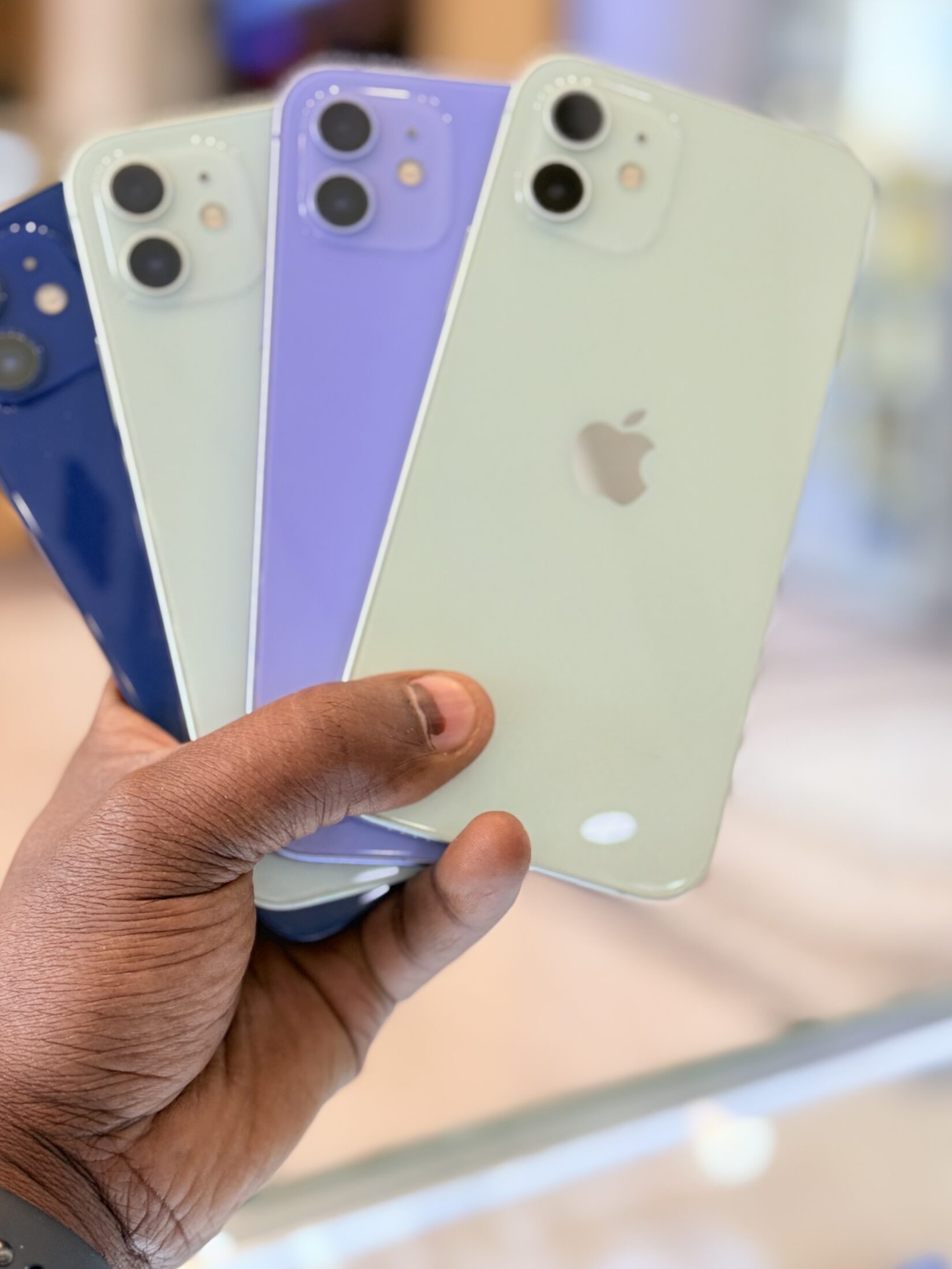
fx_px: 2053
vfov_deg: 34.3
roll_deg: -2.3
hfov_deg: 26.1
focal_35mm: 56
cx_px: 416
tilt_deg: -9.3
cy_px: 533
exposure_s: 1/100
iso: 50
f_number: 1.78
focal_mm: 6.76
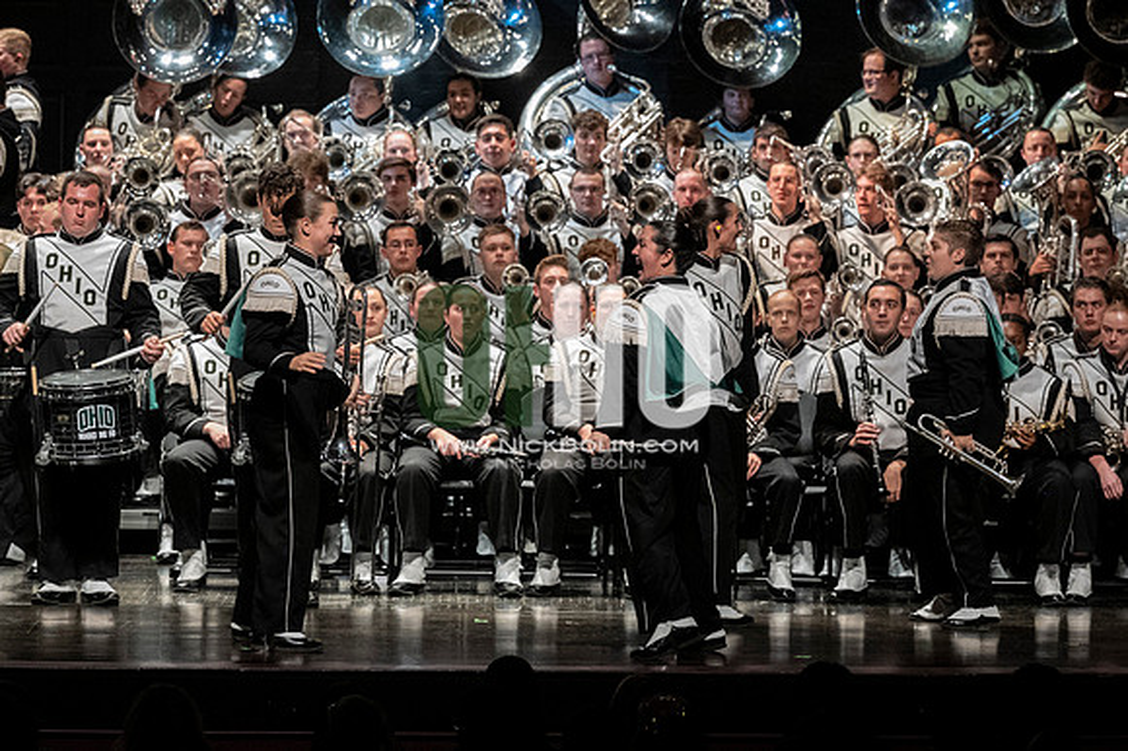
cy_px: 376
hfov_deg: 9.8
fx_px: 6576
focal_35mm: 210
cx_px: 564
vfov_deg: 6.5
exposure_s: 1/500
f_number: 4
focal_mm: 140
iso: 4000
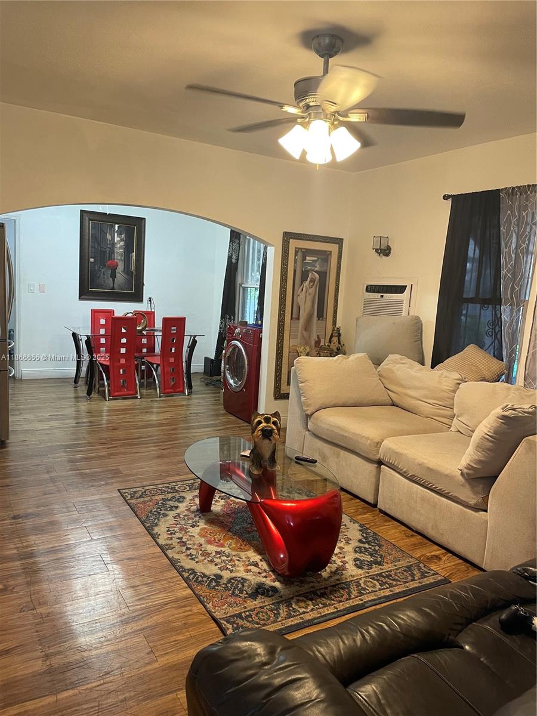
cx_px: 268
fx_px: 538
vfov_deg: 67.3
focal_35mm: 26
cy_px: 358
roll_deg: -3.7
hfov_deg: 53.1
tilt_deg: -6.6
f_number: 1.6
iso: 160
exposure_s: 1/60
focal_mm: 4.2
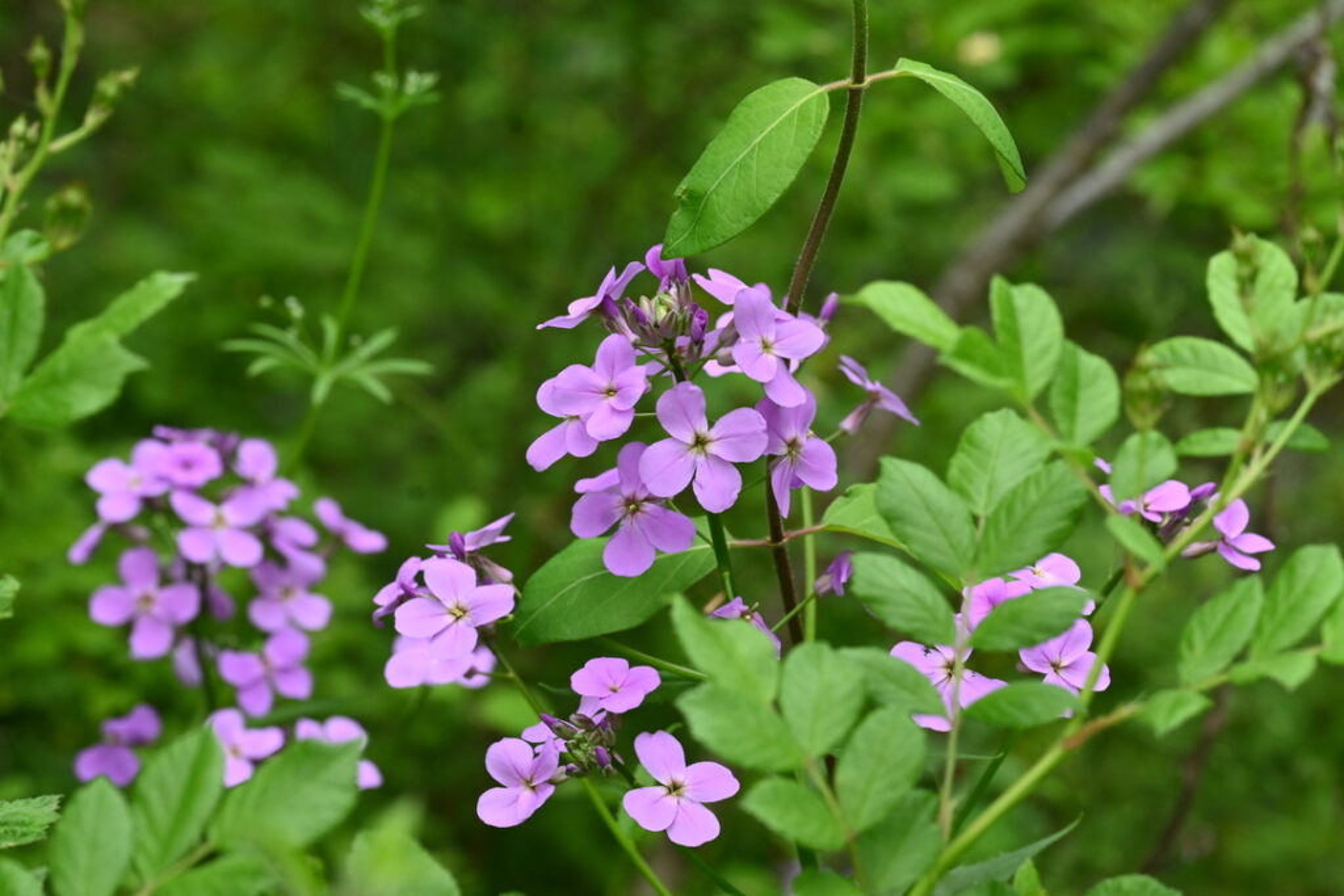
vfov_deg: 8.7
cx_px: 672
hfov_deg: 13.0
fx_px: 5880
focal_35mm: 158
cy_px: 448
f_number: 10
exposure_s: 1/200
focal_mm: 105
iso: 1250
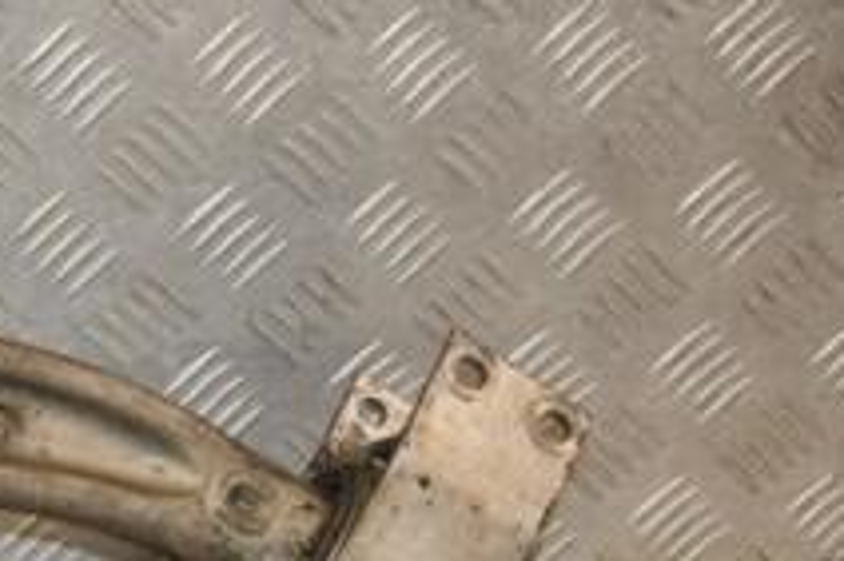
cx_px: -299
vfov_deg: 10.0
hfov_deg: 14.4
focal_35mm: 136
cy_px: 473
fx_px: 3186
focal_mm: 32
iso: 800
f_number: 5.6
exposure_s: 1/200
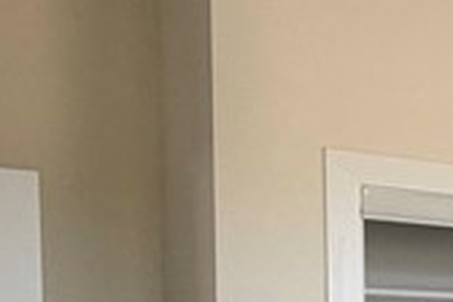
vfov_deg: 14.5
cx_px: 882
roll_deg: +0.1
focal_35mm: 89
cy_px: 426
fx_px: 1120
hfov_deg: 17.3
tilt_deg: -1.3
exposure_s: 1/121
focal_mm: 2.22
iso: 80
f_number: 2.2
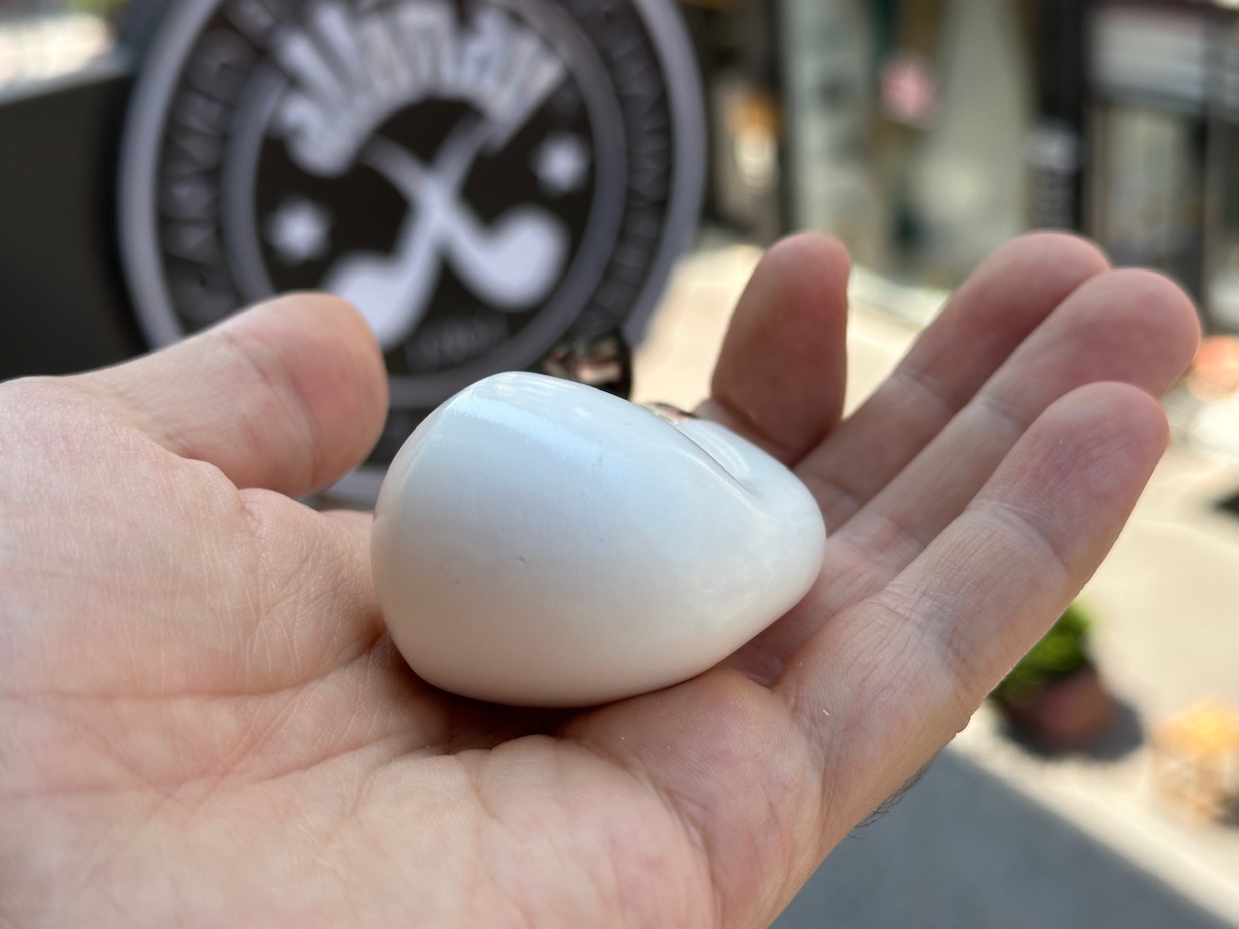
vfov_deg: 30.3
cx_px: 620
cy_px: 464
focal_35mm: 48
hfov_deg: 39.7
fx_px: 1718
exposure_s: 1/1019
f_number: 1.78
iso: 64
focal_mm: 6.86
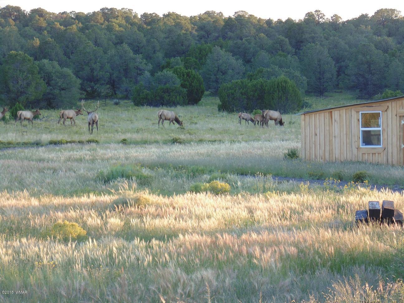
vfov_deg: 9.6
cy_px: 152
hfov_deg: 12.7
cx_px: 202
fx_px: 1809
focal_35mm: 155
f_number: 5.2
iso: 100
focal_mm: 27.8
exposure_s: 1/30
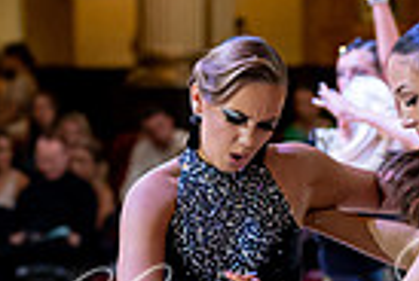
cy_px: 344
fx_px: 4724
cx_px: 234
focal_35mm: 405
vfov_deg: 3.4
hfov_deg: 5.1
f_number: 2.8
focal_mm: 80
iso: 3200
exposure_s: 1/400
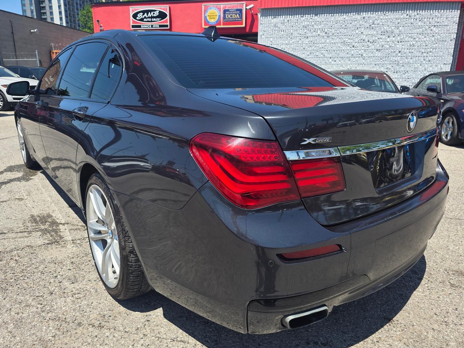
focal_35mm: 23
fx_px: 308
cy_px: 174
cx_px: 232
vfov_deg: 58.9
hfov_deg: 73.9
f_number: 1.7
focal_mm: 6.3
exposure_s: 1/3502
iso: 80
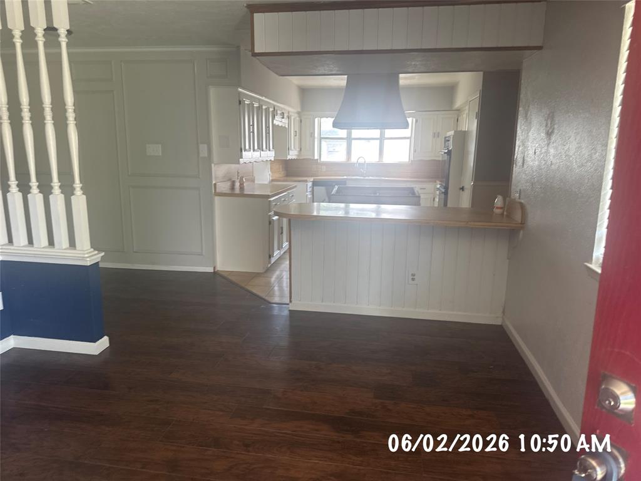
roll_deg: -0.7
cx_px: 320
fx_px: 444
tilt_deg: -11.5
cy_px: 240
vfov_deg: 56.8
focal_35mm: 24
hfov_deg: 71.6
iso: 250
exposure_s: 1/106
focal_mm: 6.86
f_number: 1.78
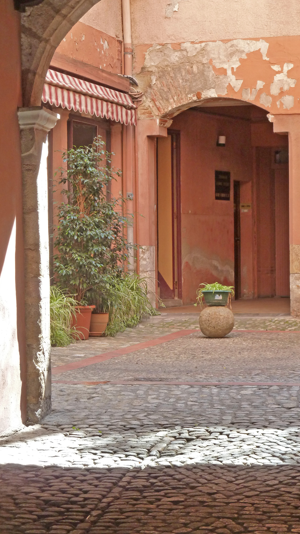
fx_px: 1485
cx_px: 134
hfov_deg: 11.5
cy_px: 266
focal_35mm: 105
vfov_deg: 20.4
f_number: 4.3
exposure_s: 1/50
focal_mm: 15.8
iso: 200
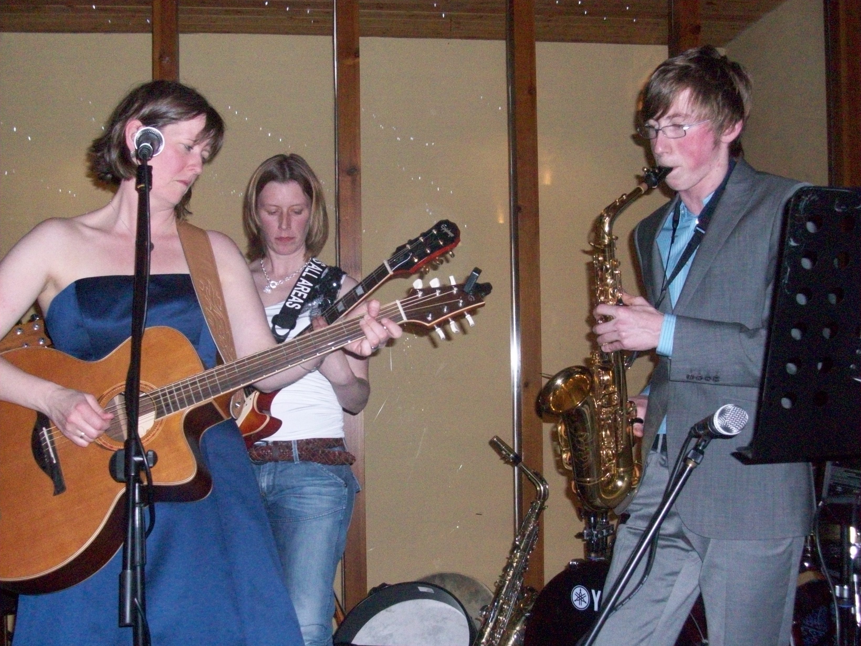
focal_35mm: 42
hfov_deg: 44.8
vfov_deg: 34.3
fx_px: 1045
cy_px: 323
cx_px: 430
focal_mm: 7.1
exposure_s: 1/65.1
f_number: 3.2
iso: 320
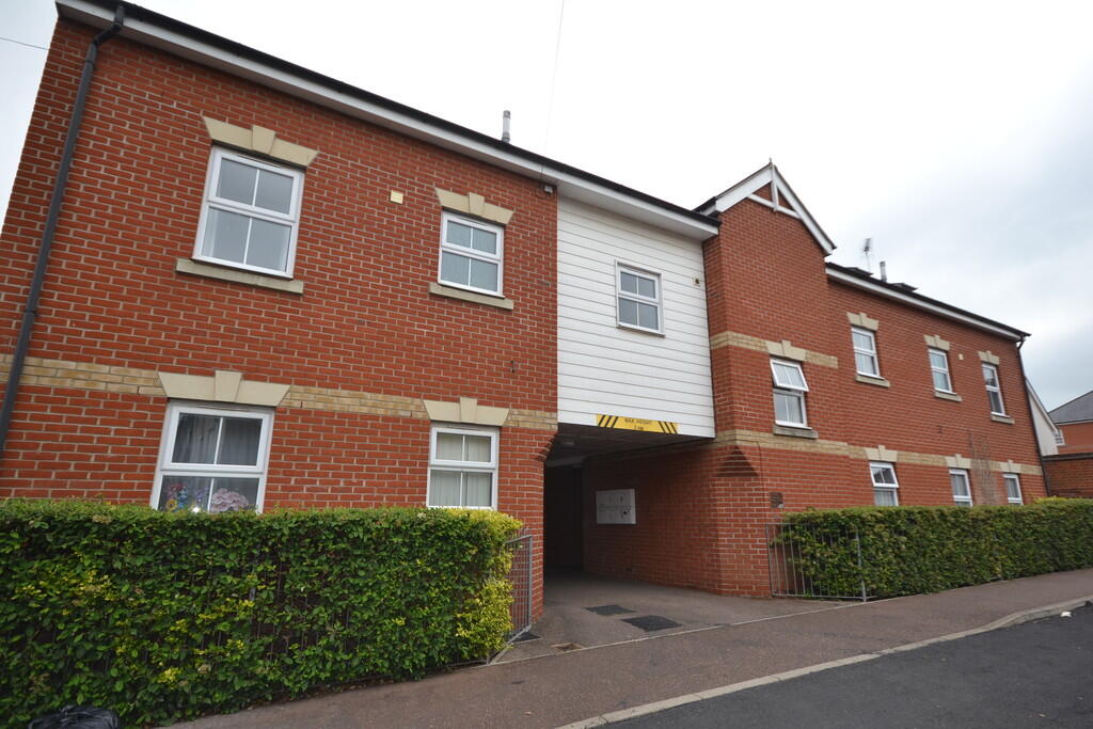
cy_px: 364
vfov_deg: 63.2
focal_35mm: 20
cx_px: 546
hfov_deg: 85.4
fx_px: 592
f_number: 6.3
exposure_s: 1/200
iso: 100
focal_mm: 13
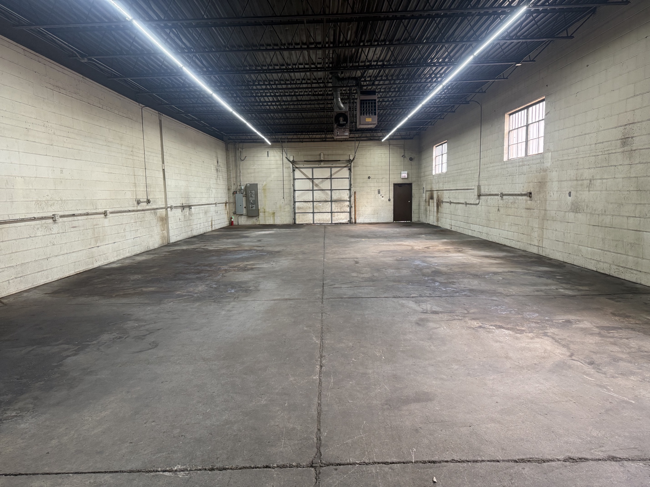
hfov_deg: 71.6
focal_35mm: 24
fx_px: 451
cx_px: 325
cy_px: 244
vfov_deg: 56.8
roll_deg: +0.5
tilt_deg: -5.5
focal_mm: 6.76
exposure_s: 1/120
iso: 320
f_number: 1.78
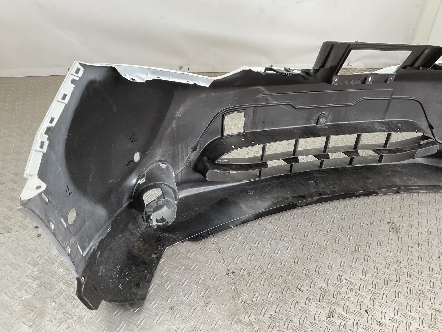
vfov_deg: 48.2
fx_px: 370
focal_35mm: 29
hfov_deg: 61.7
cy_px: 166
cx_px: 221
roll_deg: -10.3
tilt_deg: -32.8
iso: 20
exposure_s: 1/100
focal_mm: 3
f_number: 1.8
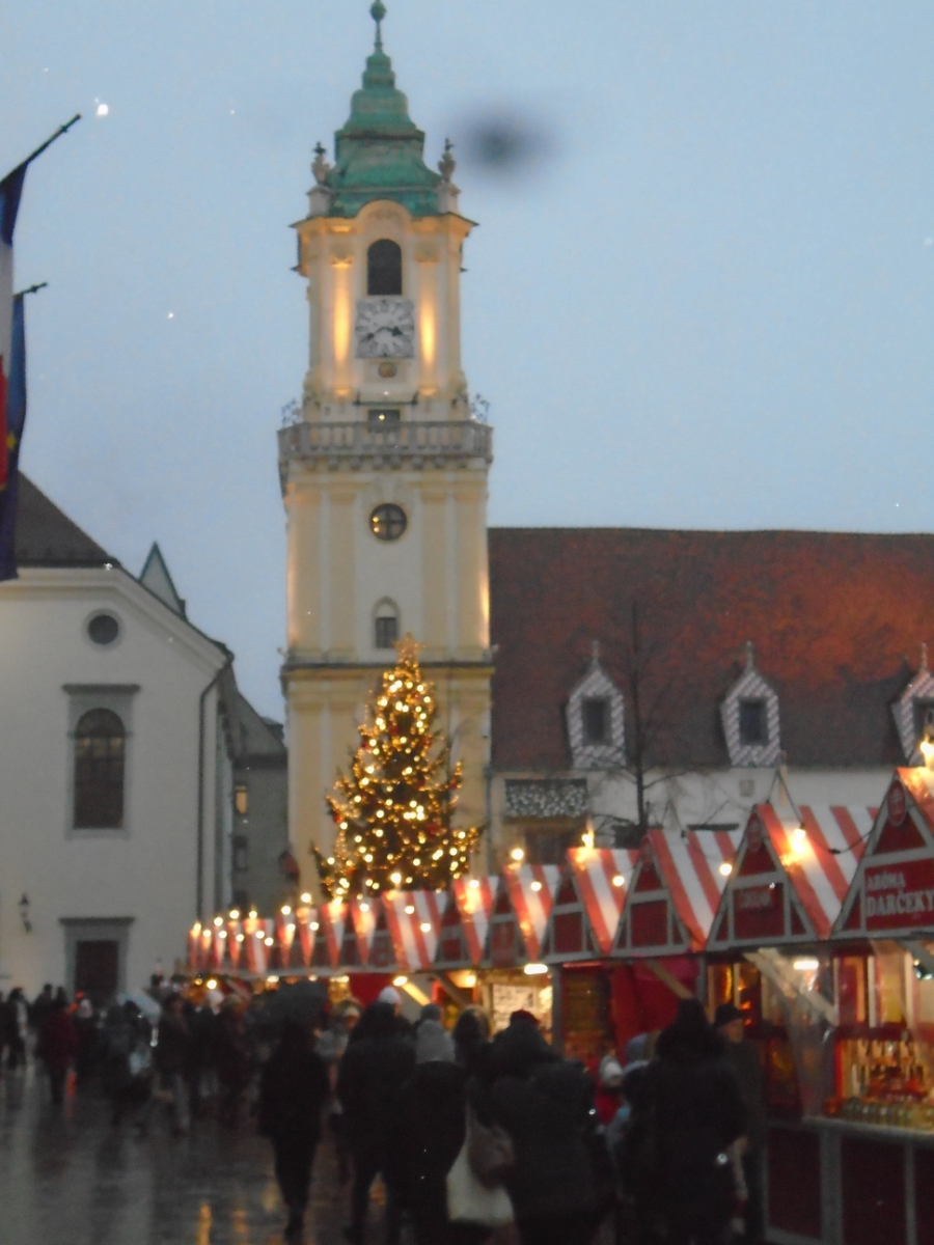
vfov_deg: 33.2
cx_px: 467
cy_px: 622
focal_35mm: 58
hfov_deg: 25.2
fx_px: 2087
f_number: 4.9
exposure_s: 1/60
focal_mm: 10.2
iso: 800
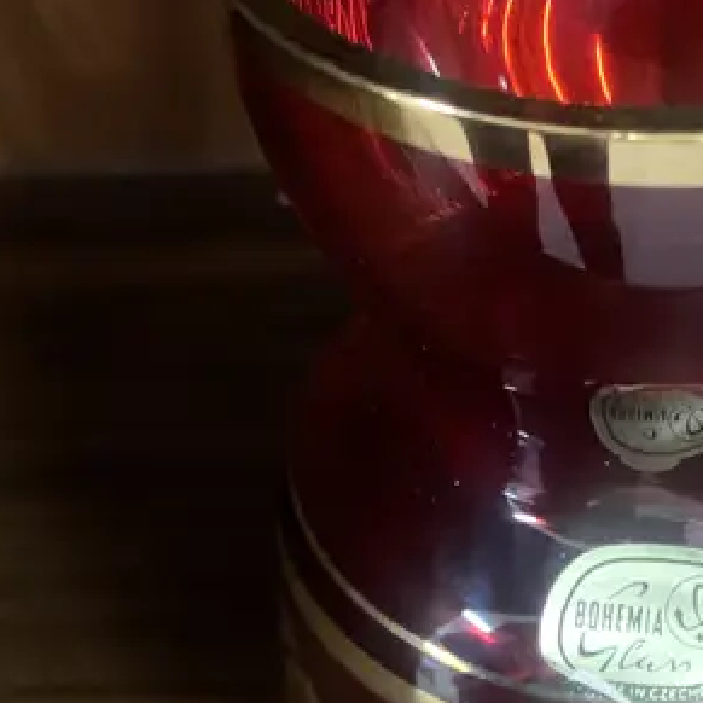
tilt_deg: -46.2
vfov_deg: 20.7
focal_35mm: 81
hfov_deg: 20.6
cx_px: 730
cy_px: 691
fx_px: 1861
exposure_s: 1/25
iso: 640
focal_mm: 4.25
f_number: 1.8
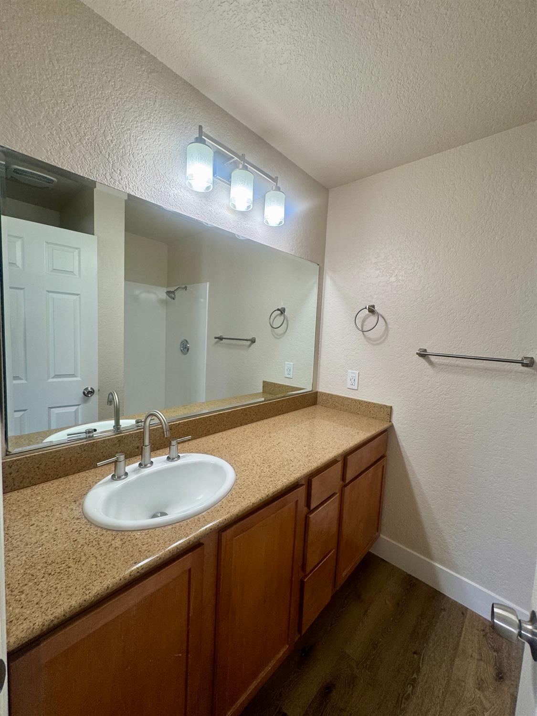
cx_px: 268
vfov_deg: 102.1
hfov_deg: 85.7
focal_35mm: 14
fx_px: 290
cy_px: 358
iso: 100
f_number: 2.2
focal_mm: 2.22
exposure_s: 1/120
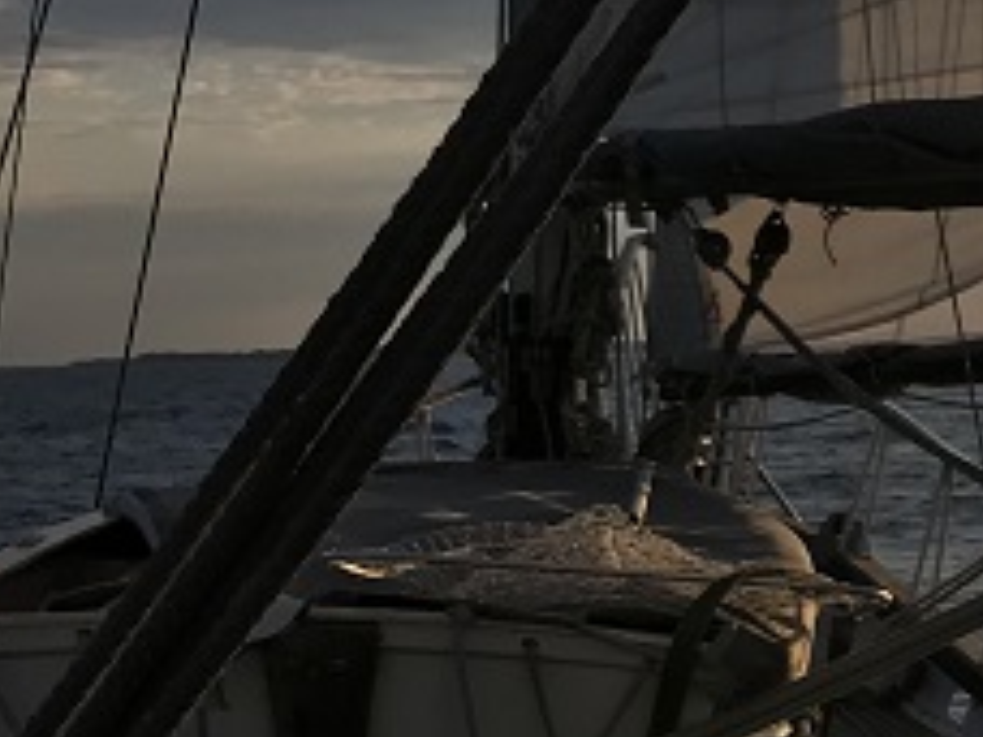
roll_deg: +1.5
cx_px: 1688
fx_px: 2811
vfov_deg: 14.9
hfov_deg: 16.9
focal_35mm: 99
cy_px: 468
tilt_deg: -2.2
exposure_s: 1/2457
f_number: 1.8
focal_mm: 3.99
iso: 20
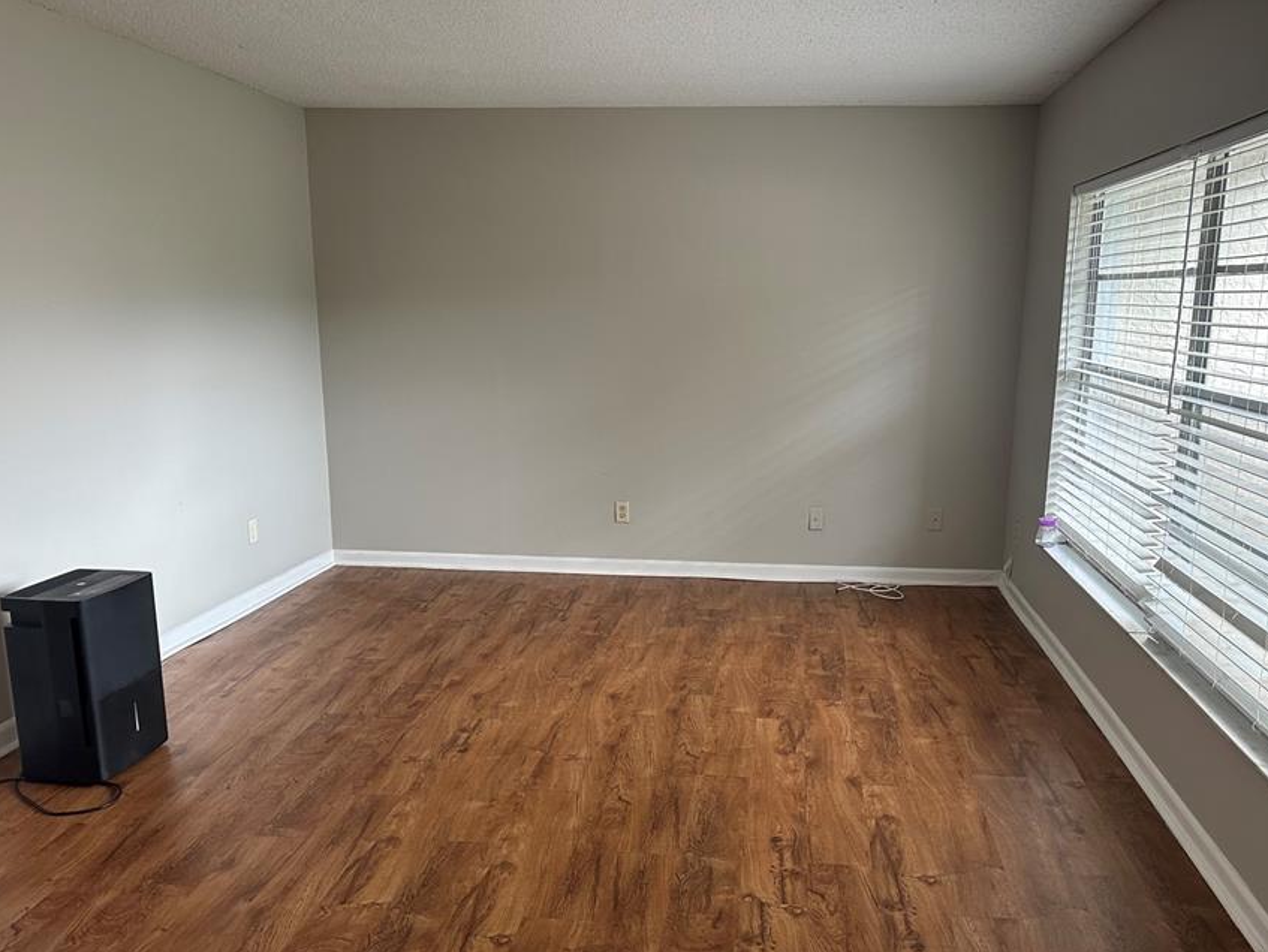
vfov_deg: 48.1
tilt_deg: -12.3
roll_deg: -0.2
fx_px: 1063
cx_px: 690
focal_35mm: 29
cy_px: 549
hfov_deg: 61.5
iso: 200
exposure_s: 1/120
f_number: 1.78
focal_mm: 6.86
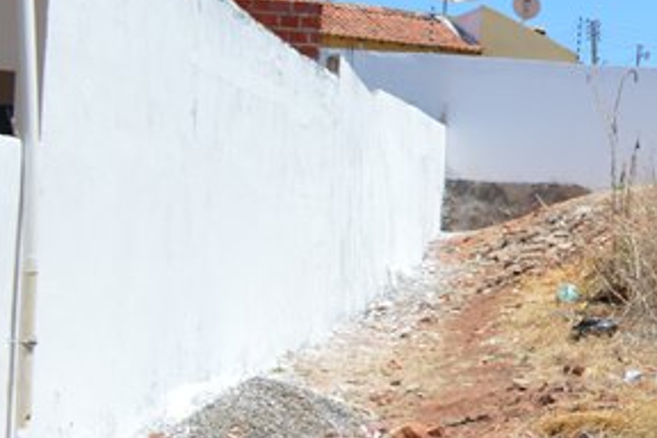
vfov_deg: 14.2
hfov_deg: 17.7
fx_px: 1752
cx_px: 1134
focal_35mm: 96
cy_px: 341
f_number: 8
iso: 100
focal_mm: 18
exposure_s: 1/250
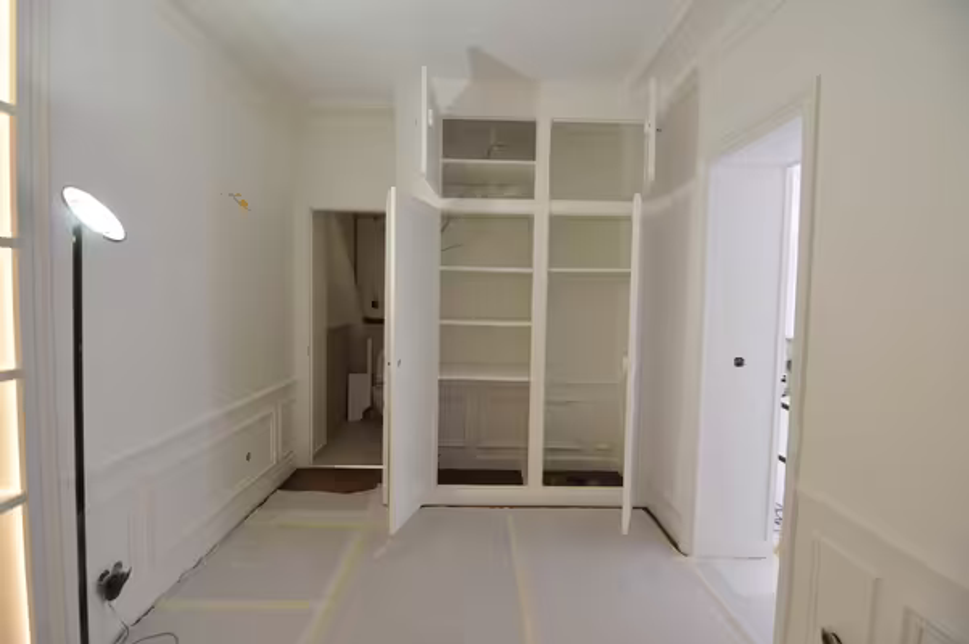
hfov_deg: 95.0
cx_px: 484
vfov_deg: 71.9
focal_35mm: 16
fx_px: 444
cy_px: 322
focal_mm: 11
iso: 400
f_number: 4.5
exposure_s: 1/80
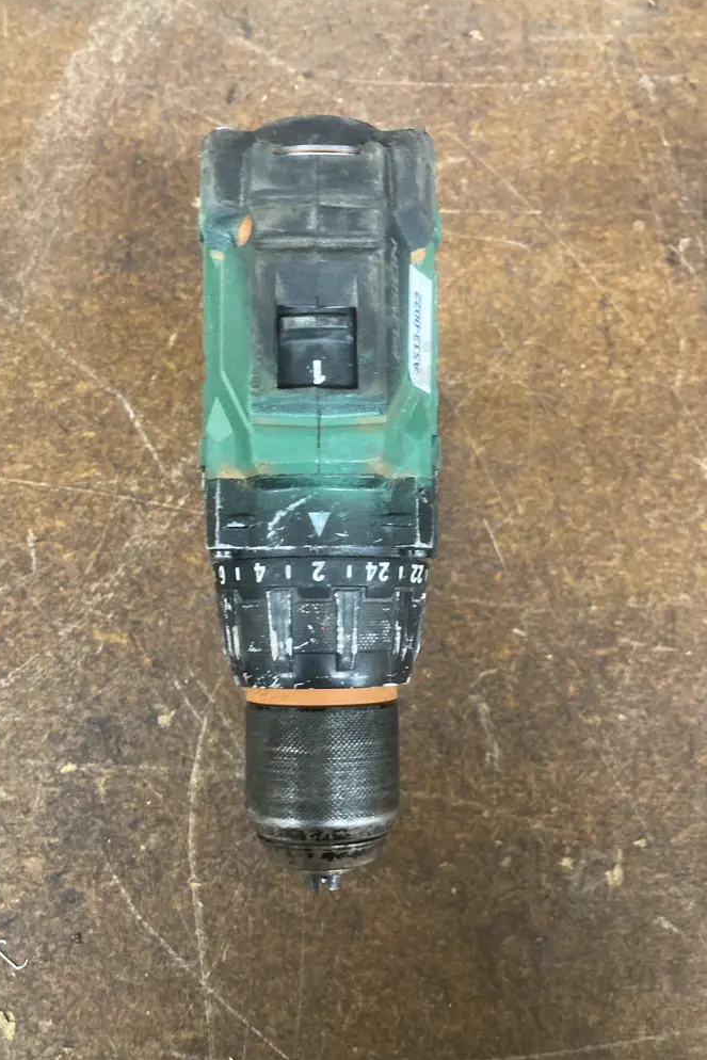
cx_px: 332
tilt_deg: -70.5
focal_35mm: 30
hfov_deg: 43.6
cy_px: 525
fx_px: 883
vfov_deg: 61.9
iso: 320
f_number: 1.8
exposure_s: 1/25
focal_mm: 3.99
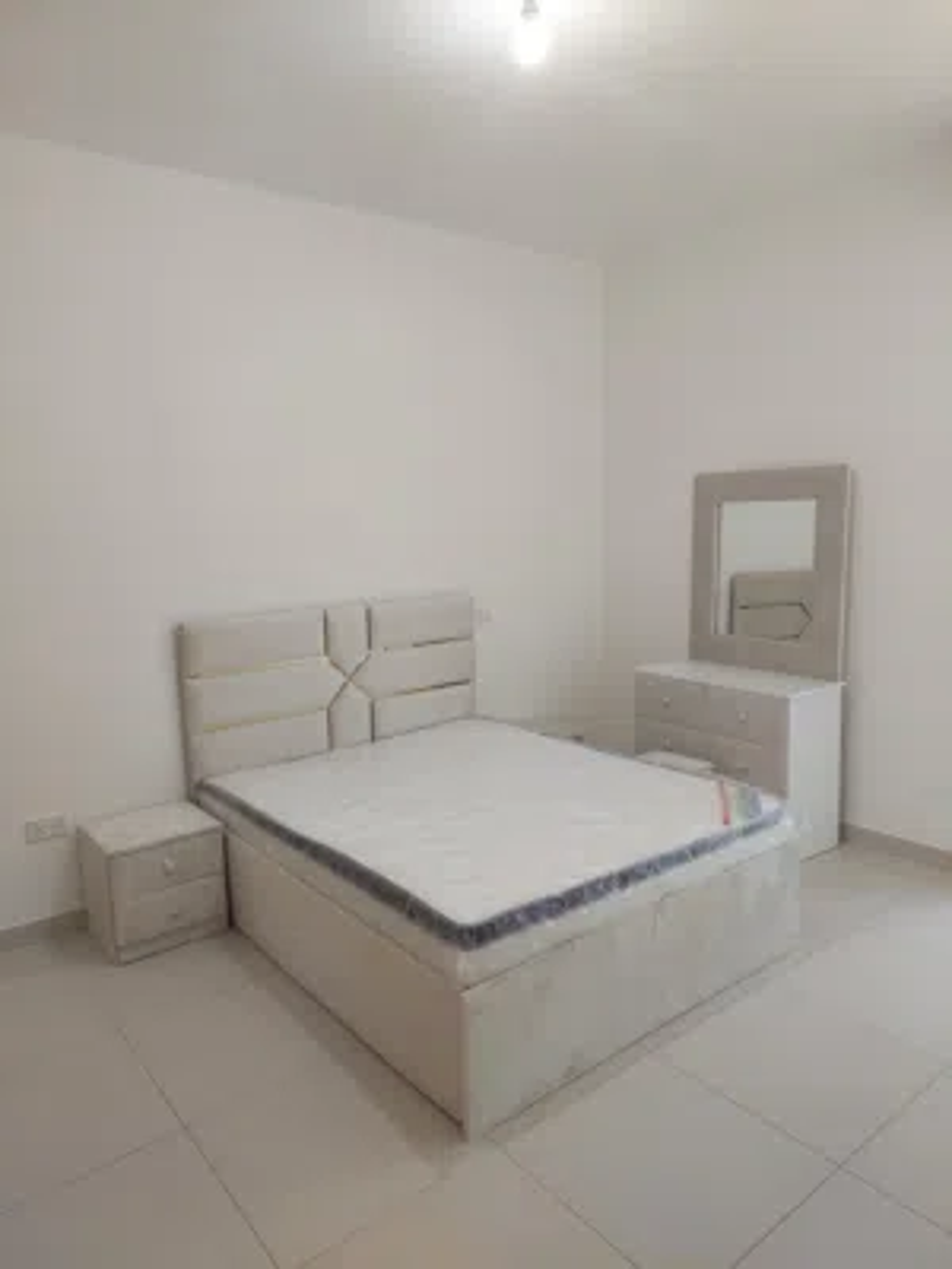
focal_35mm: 23
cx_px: 476
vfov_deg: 73.9
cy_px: 634
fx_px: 843
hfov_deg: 58.9
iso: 200
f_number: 1.8
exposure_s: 1/100
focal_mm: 5.06
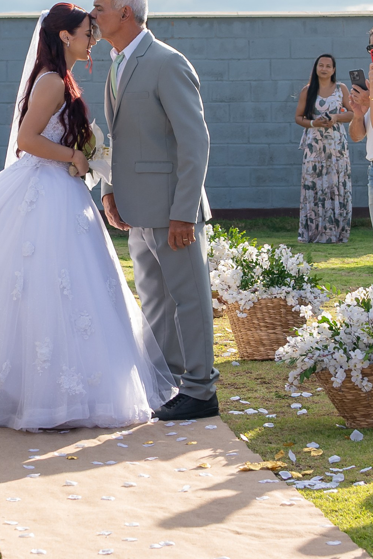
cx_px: 122
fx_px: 2129
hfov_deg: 10.0
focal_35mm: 137
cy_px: 61
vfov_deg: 14.8
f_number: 4.5
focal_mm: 35
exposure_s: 1/800
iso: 200
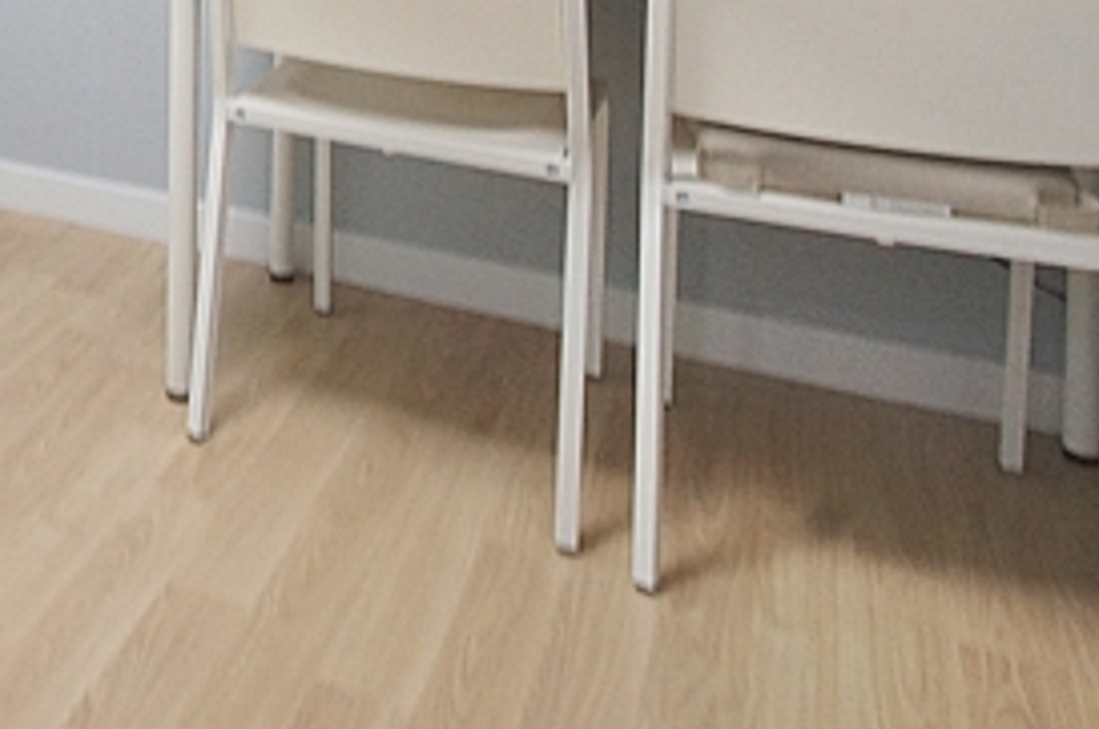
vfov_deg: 24.6
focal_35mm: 44
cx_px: -36
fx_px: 1341
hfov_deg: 38.7
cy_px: -322
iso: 800
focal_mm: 10
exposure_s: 1/15
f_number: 9
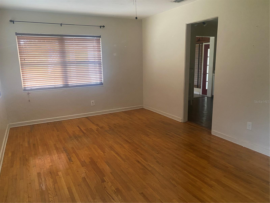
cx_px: 135
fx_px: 203
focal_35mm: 26
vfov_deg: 53.1
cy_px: 102
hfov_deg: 67.3
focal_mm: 4.25
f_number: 1.8
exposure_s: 1/60
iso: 500
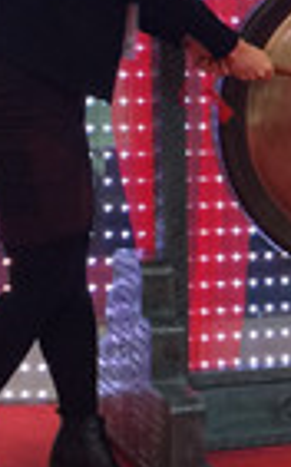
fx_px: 1804
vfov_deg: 14.6
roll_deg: -0.2
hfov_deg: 8.9
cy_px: 91
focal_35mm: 142
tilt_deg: +0.3
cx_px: 473
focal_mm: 4.15
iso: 64
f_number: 2.2
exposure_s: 1/15
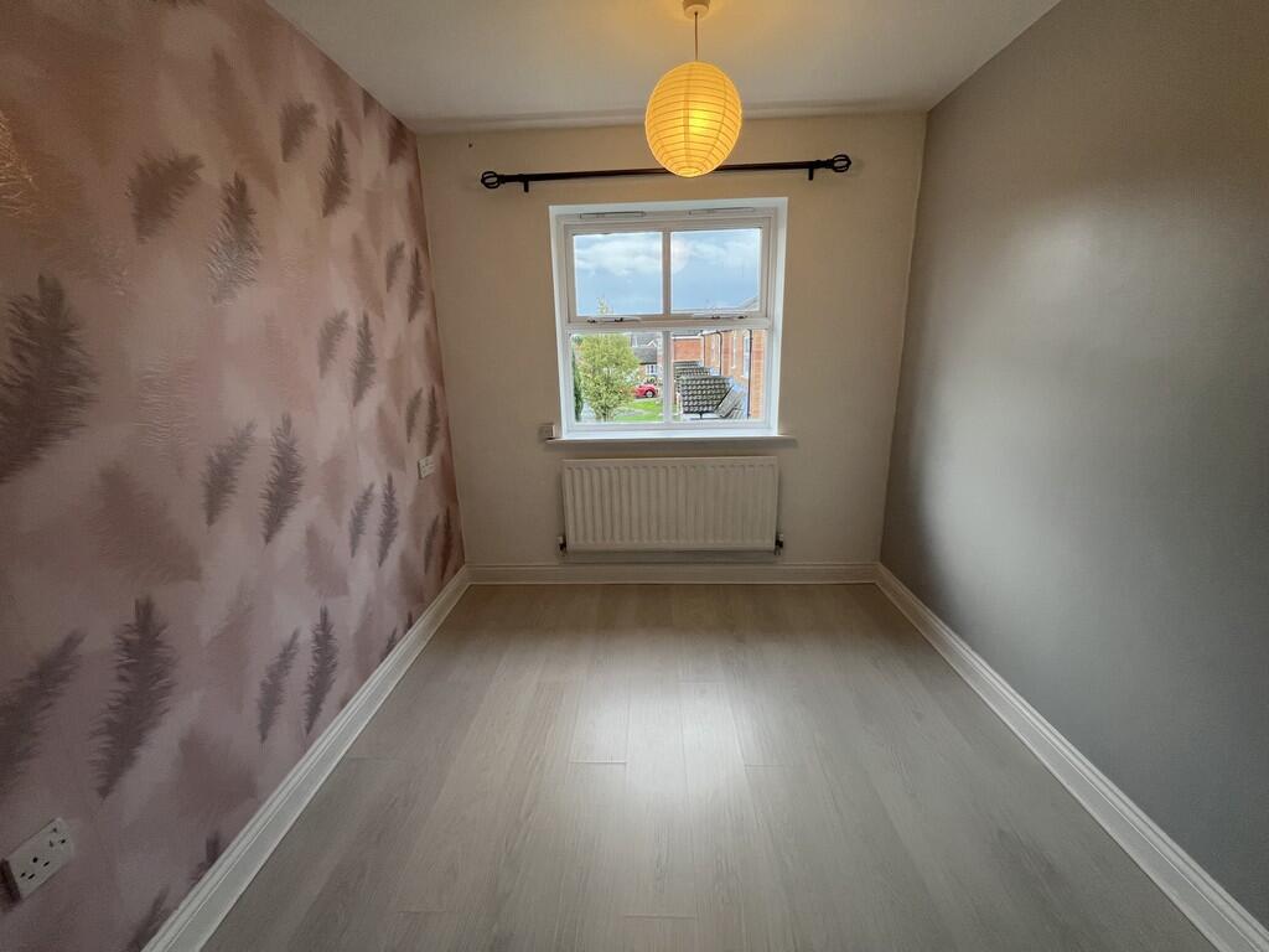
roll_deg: +1.1
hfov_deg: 106.2
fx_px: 477
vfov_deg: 89.9
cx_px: 634
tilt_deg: -13.7
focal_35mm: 13
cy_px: 476
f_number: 1.8
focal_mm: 1.57
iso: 125
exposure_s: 1/100
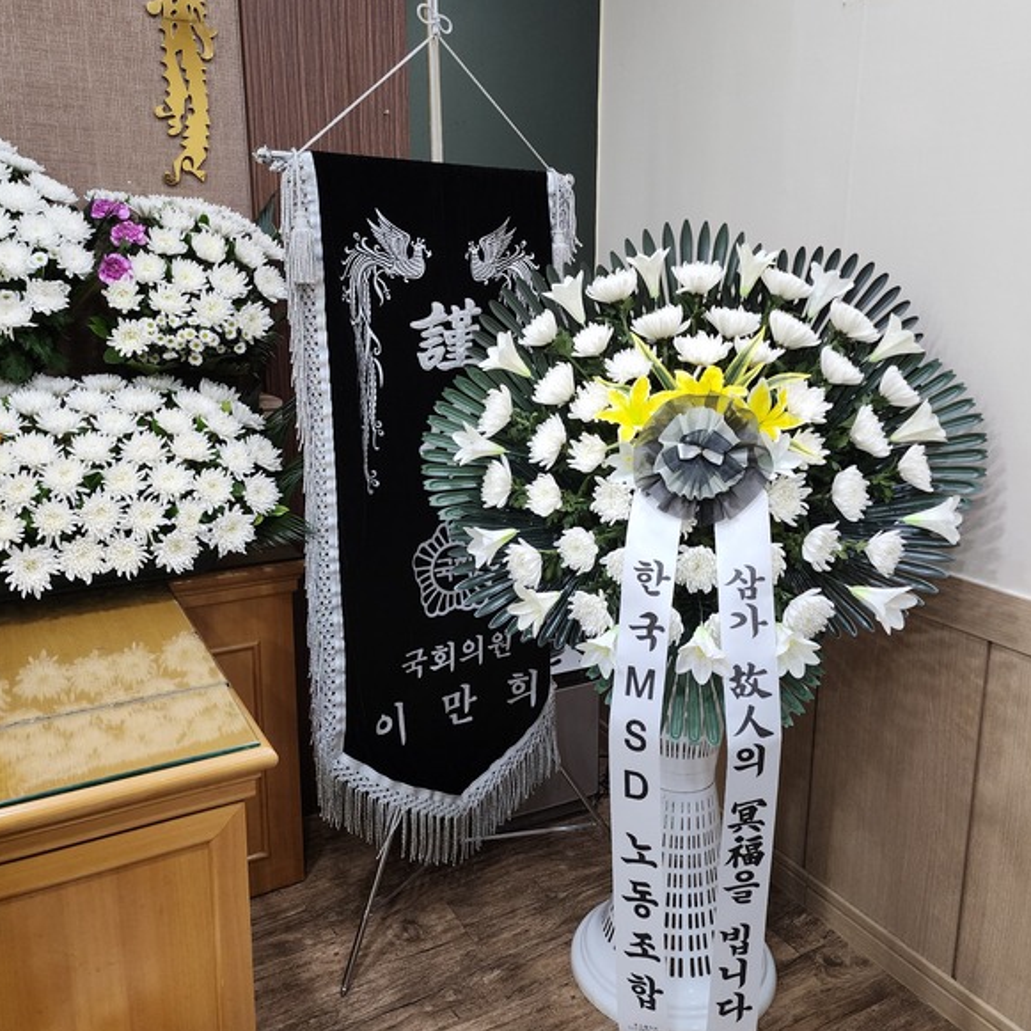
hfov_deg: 57.3
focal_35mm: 28
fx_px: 944
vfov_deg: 57.2
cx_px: 523
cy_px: 476
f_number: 1.8
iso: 500
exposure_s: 1/120
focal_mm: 6.4
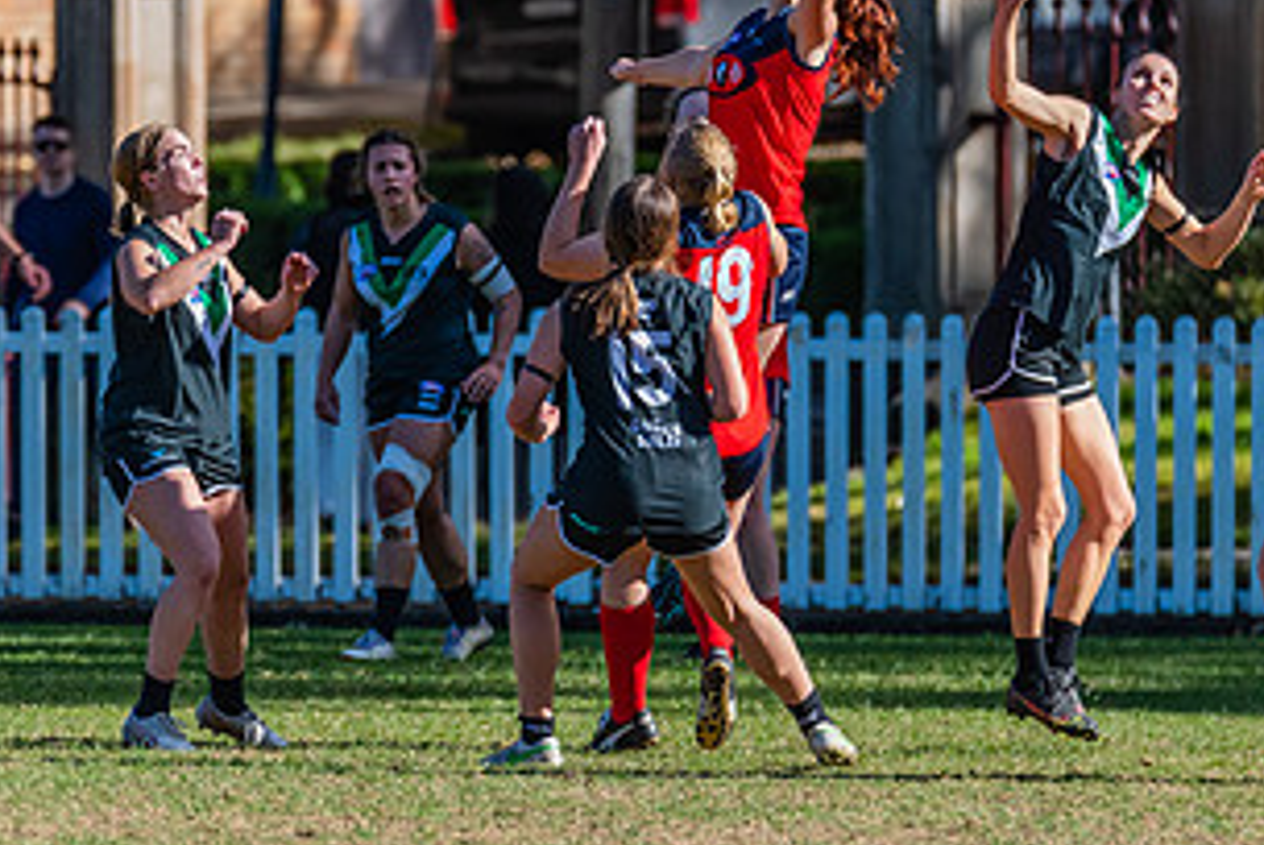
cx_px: 667
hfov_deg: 2.4
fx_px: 29837
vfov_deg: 1.6
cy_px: 178
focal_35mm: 849
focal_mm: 420
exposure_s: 1/1600
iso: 800
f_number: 6
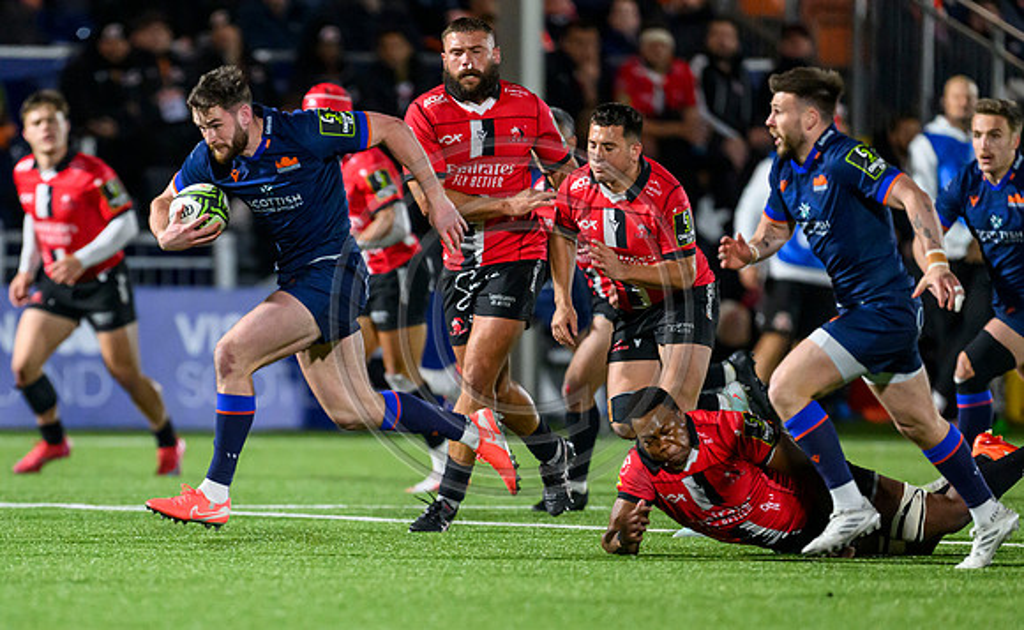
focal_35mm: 594
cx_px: 360
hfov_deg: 3.6
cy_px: 493
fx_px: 16516
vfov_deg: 2.2
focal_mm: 400
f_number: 2.8
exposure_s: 1/1250
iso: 6400
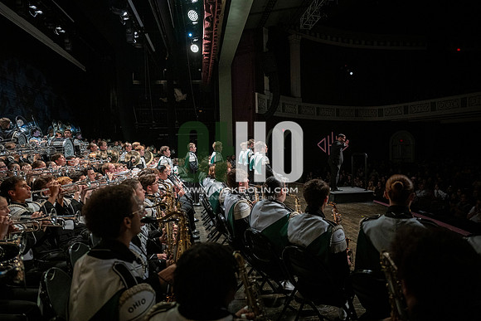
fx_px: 321
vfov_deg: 53.2
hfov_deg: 73.7
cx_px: 240
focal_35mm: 24
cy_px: 160
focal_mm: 24
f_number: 2.8
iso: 3200
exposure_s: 1/500
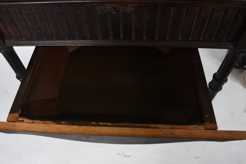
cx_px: 123
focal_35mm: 30
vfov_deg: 43.6
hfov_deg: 61.9
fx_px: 205
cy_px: 82
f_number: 5.6
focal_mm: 20
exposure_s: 1/50
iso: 160
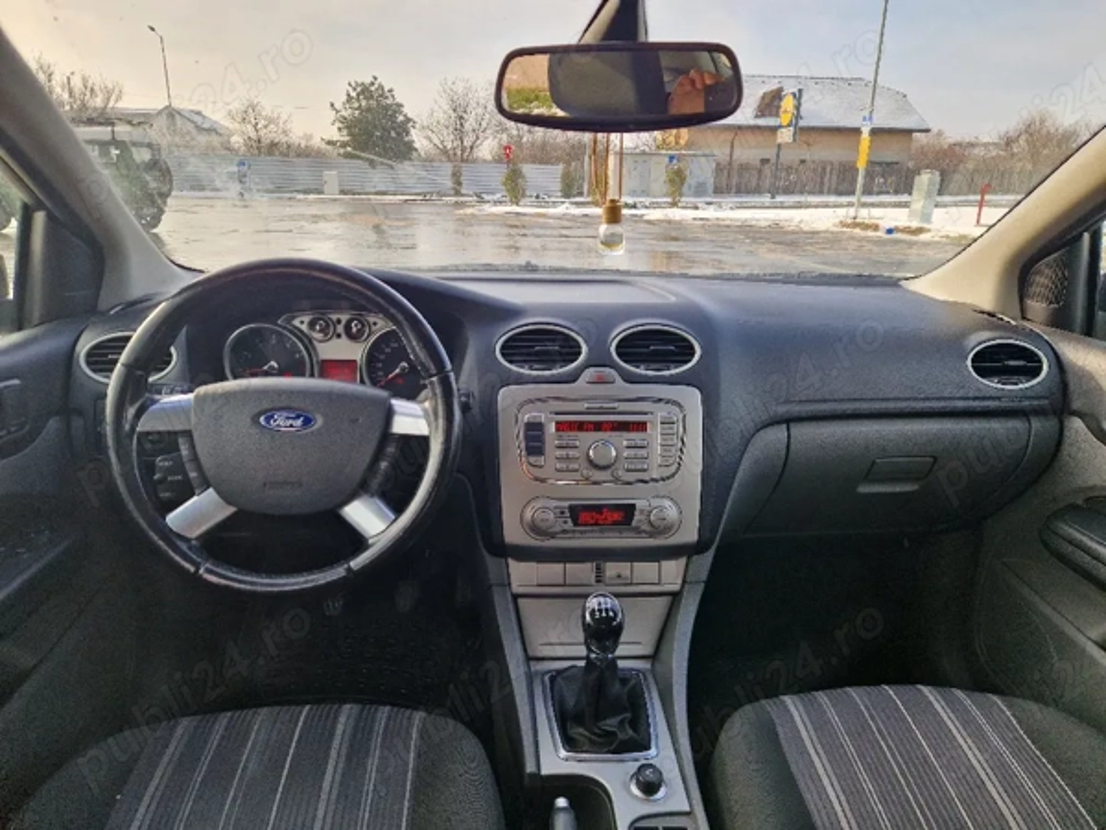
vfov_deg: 58.9
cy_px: 415
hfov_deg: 73.9
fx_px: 735
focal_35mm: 23
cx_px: 553
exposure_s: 1/435
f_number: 1.8
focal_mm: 5.4
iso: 50
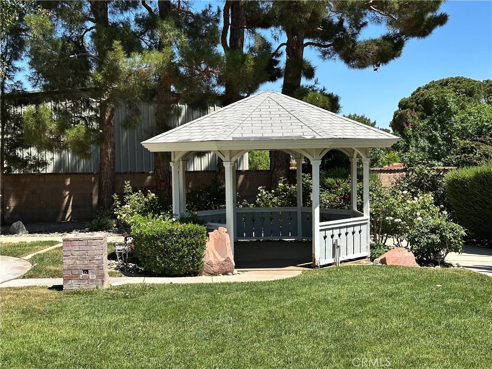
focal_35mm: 48
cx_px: 246
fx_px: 682
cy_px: 184
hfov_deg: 39.7
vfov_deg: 30.3
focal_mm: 6.86
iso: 64
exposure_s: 1/2667
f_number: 1.78
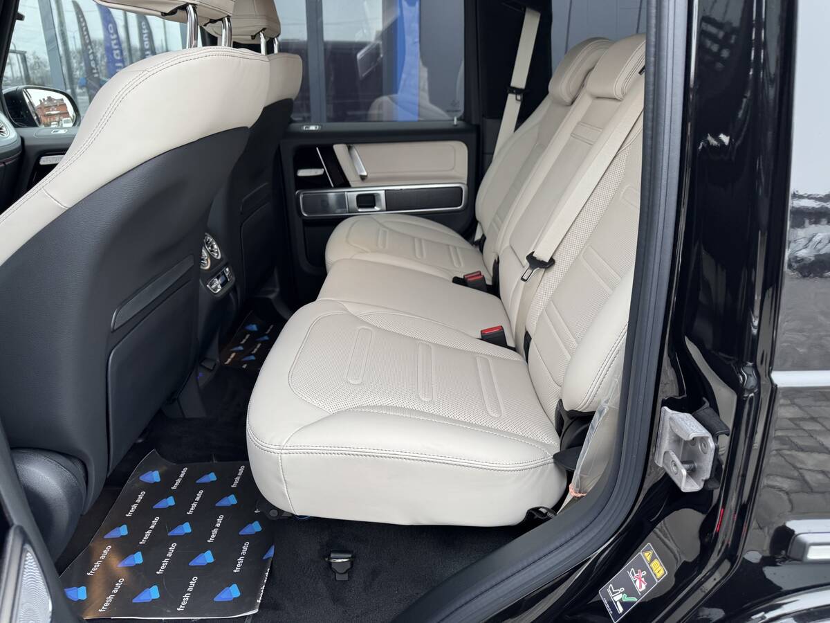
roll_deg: -1.8
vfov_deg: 56.8
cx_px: 415
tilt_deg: -19.9
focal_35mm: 24
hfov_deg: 71.6
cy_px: 312
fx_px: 575
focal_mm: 6.76
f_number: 1.78
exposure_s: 1/121
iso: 100
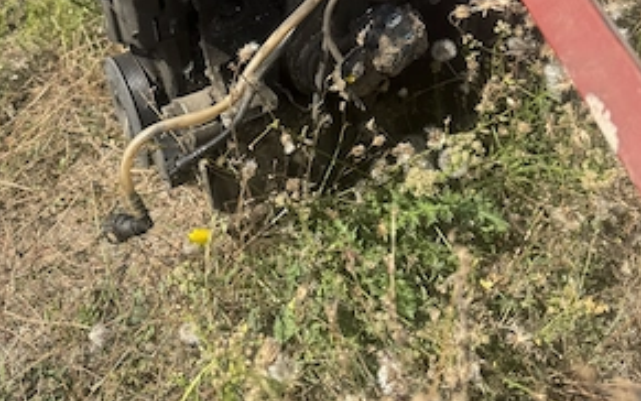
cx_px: 326
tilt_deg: -24.4
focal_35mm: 35
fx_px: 612
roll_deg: +1.1
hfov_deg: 55.3
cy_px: 31
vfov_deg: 34.1
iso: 80
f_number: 1.78
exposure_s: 1/2370
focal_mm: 6.76
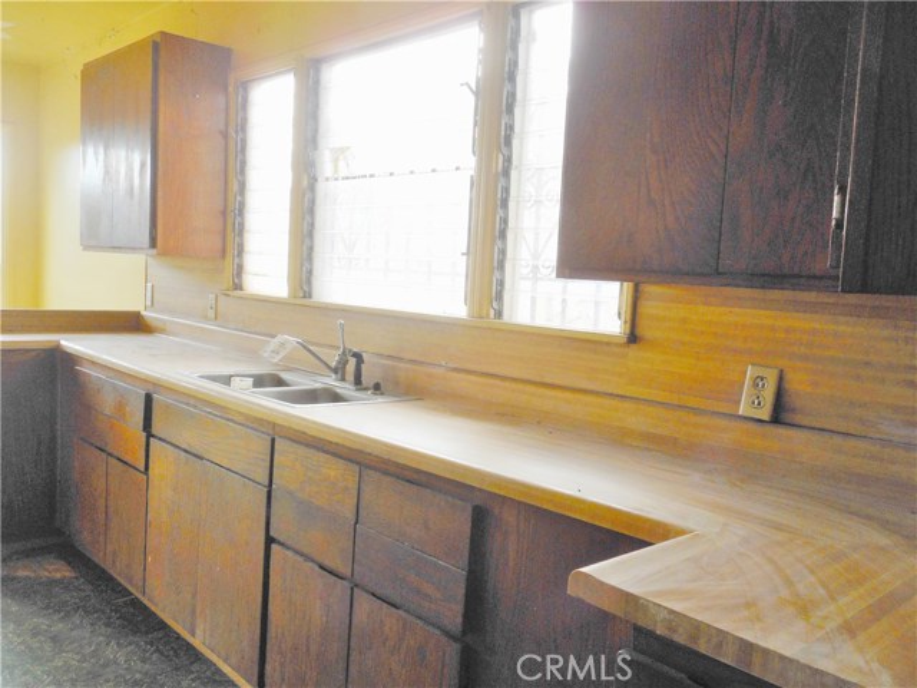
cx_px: 458
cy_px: 344
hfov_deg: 61.7
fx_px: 768
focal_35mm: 29
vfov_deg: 48.2
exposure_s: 1/40
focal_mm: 5.2
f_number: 4
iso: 80
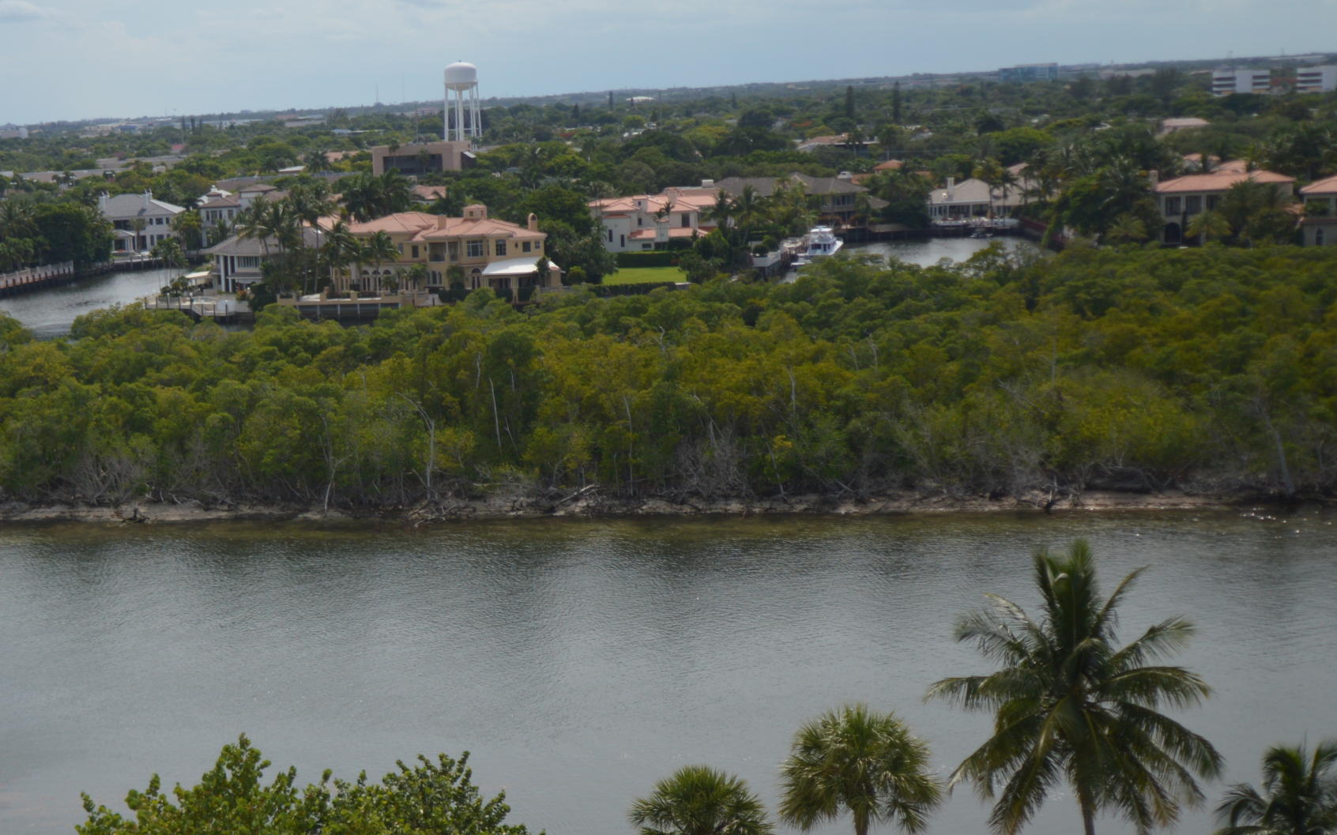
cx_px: 224
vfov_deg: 19.9
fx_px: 2368
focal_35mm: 65
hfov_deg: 30.6
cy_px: 543
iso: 100
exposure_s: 1/800
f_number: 4.5
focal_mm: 24
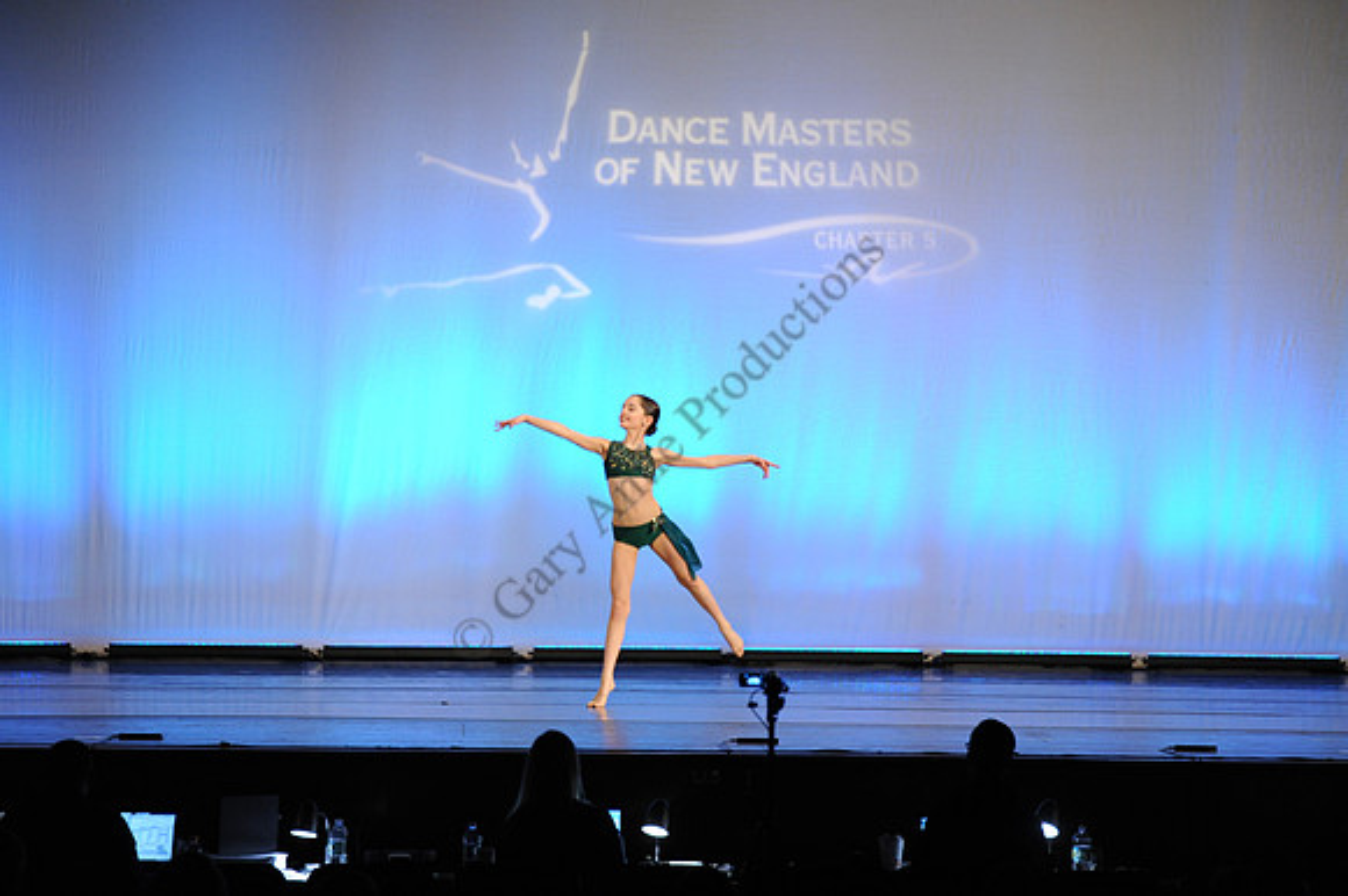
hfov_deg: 10.3
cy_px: 448
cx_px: 674
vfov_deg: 6.9
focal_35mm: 200
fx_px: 7484
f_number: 2.8
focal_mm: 200
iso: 2000
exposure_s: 1/400
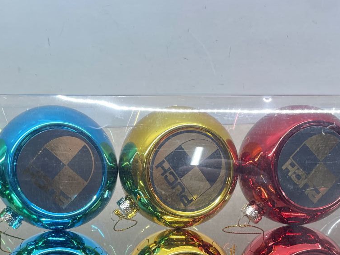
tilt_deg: -62.1
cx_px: 184
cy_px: 252
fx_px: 540
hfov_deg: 34.9
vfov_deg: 25.3
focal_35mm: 55
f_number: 1.6
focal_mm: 4.2
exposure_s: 1/100
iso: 100
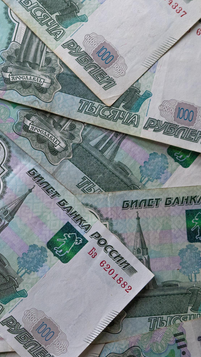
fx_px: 720
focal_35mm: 76
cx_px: 3
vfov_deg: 27.9
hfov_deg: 15.6
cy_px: 179
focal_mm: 32
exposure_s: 1/800
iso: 1000
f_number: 4.8
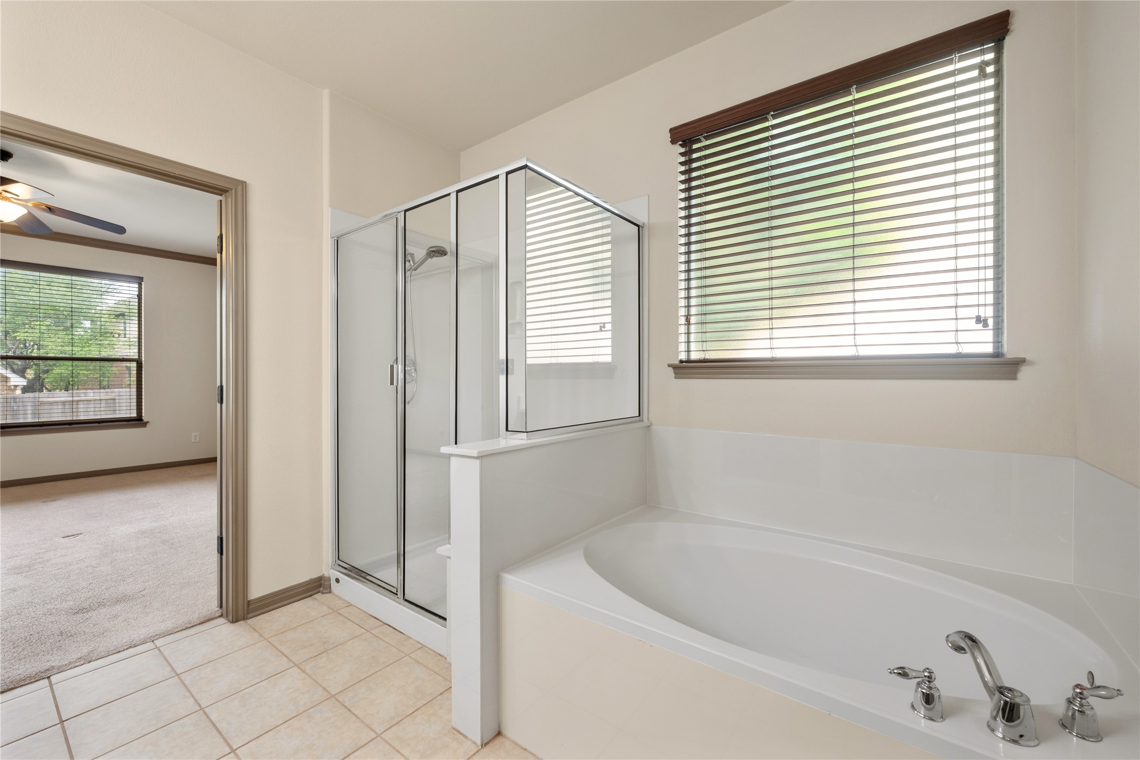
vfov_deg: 81.2
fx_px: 443
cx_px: 570
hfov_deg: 104.3
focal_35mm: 14
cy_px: 380
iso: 250
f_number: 8
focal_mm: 14
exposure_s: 1/3
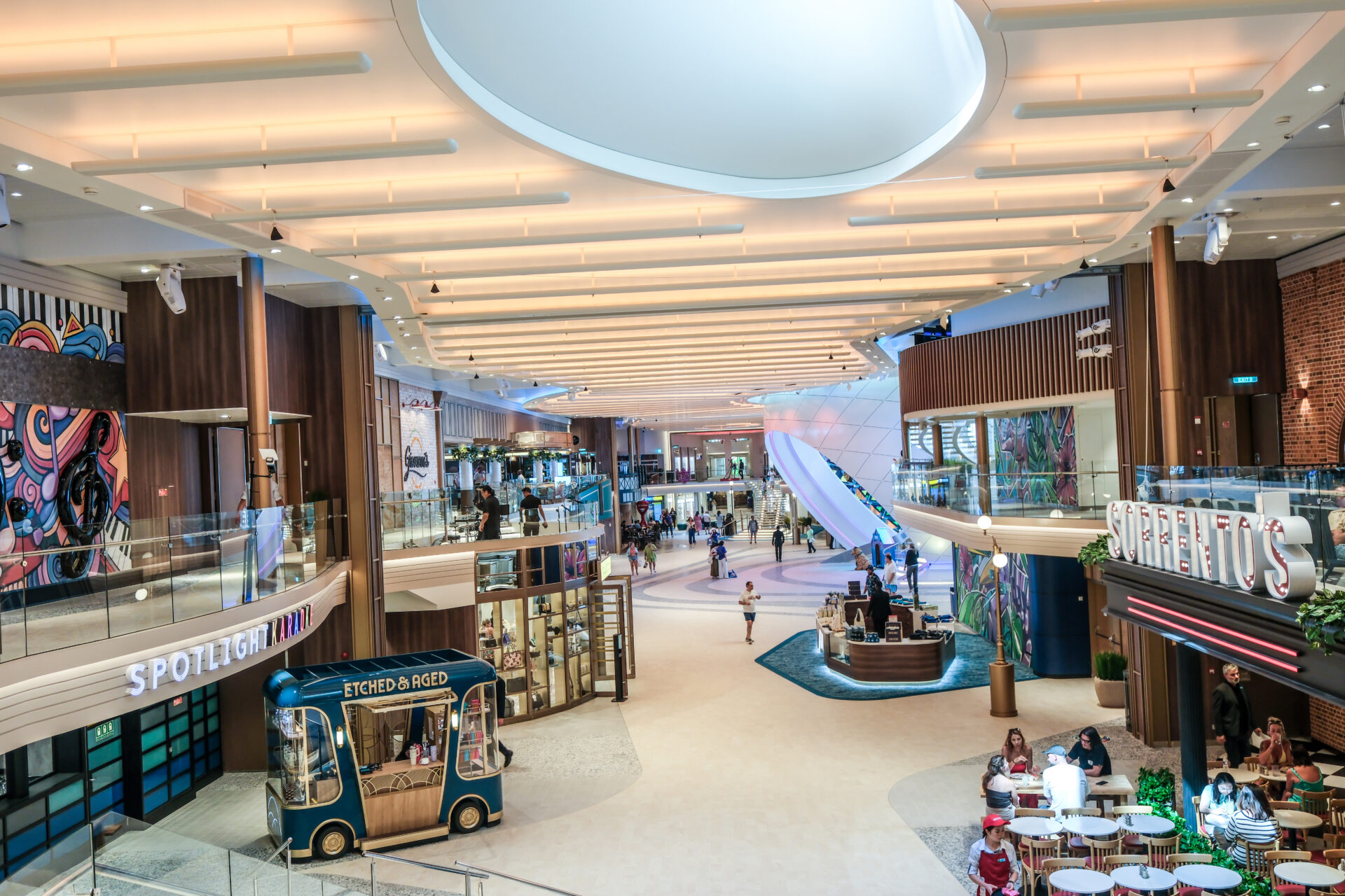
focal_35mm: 30
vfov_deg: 43.6
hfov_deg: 61.9
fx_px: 1121
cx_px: 672
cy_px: 448
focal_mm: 20.2
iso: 500
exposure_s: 1/100
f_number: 3.1
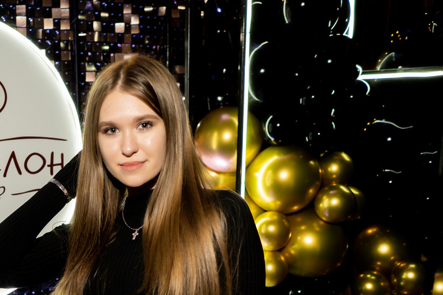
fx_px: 615
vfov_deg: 26.2
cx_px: 59
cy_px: 260
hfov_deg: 37.5
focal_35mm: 50
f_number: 2.5
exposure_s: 1/160
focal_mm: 28
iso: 500
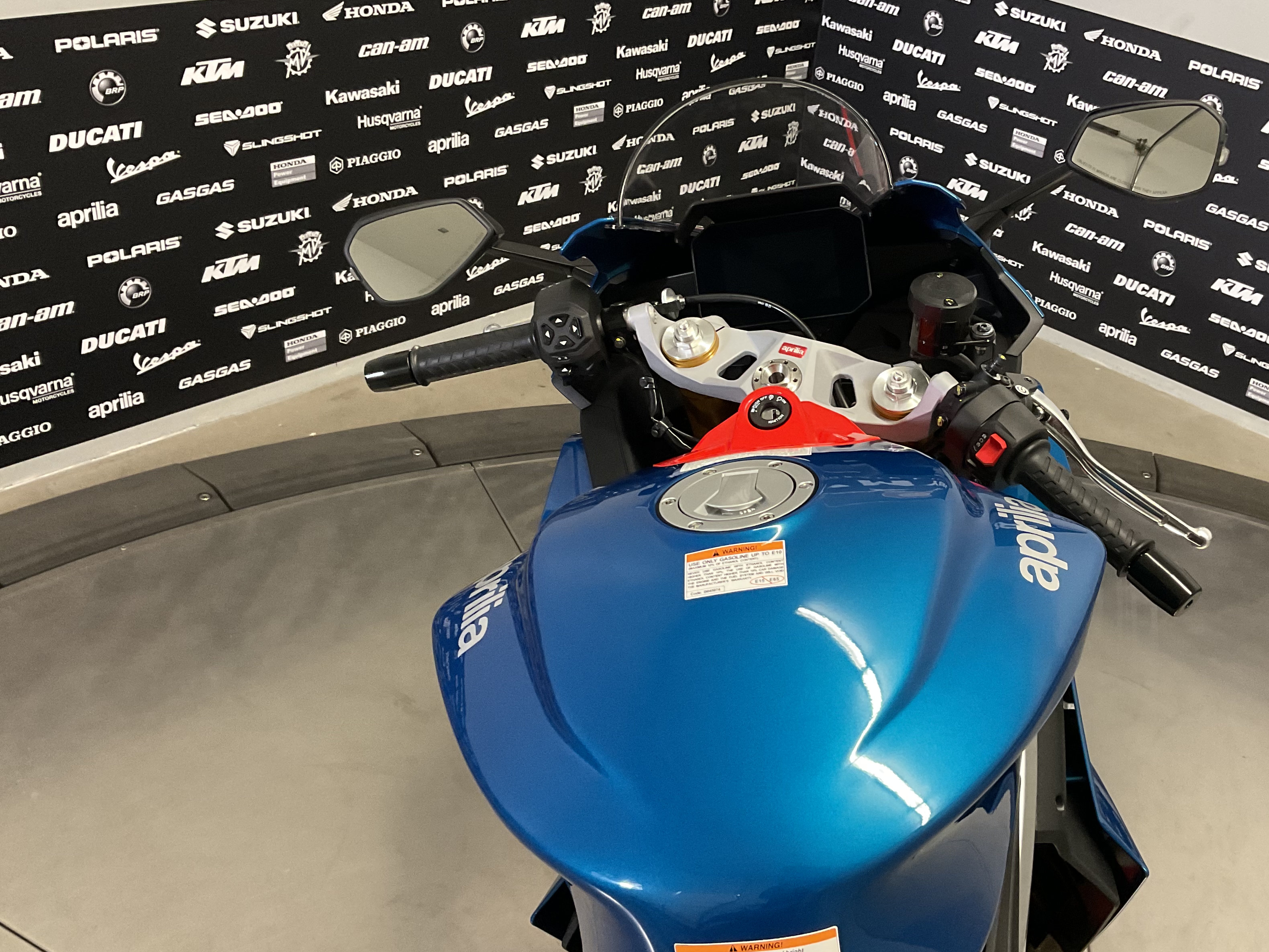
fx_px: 1356
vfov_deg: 38.7
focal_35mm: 37
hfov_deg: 49.7
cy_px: 465
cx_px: 790
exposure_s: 1/40
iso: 250
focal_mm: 3
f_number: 1.8
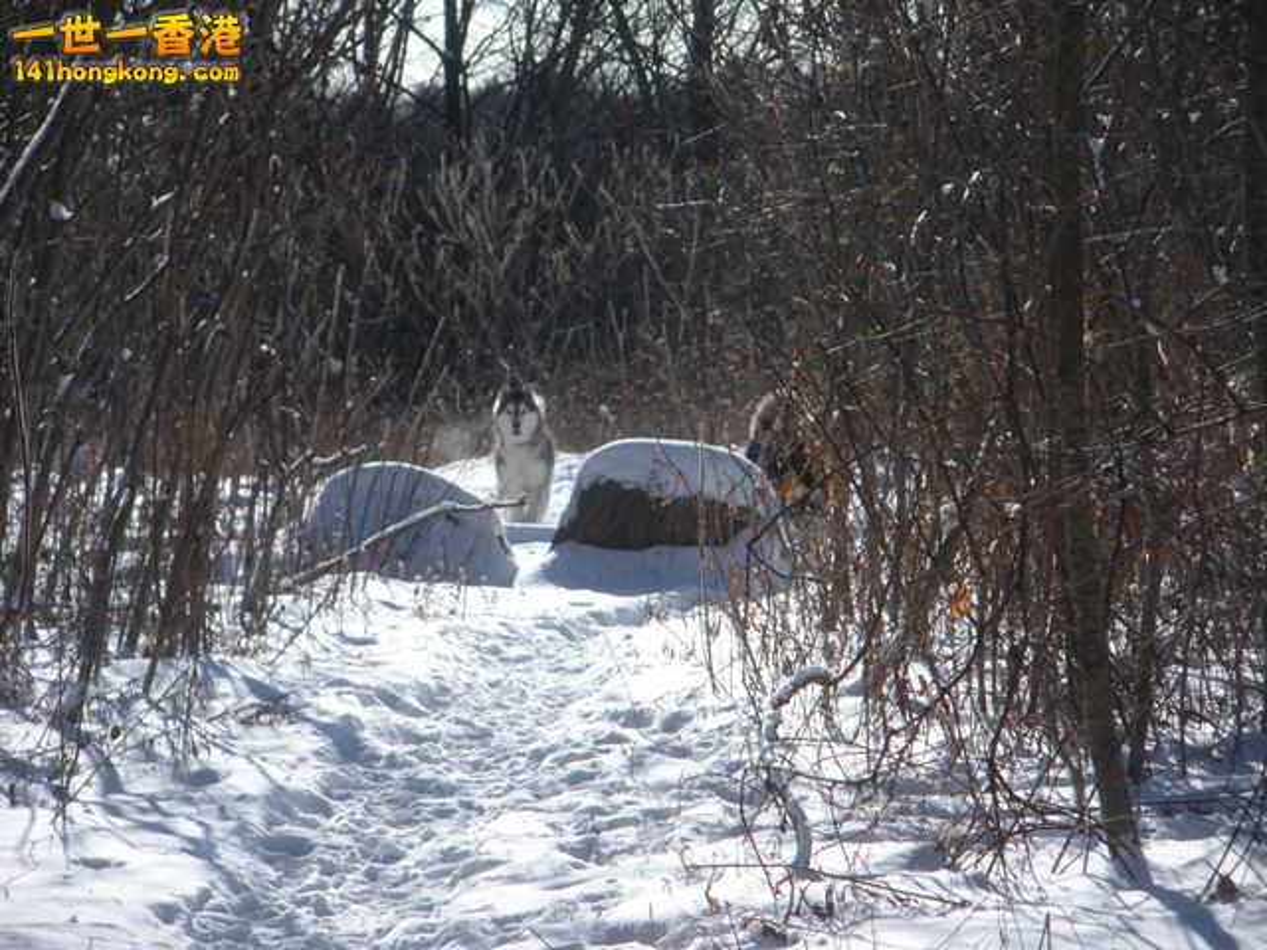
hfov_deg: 11.0
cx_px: 634
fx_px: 6588
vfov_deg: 8.2
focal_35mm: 180
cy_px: 475
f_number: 5.6
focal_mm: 31.5
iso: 64
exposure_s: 1/472
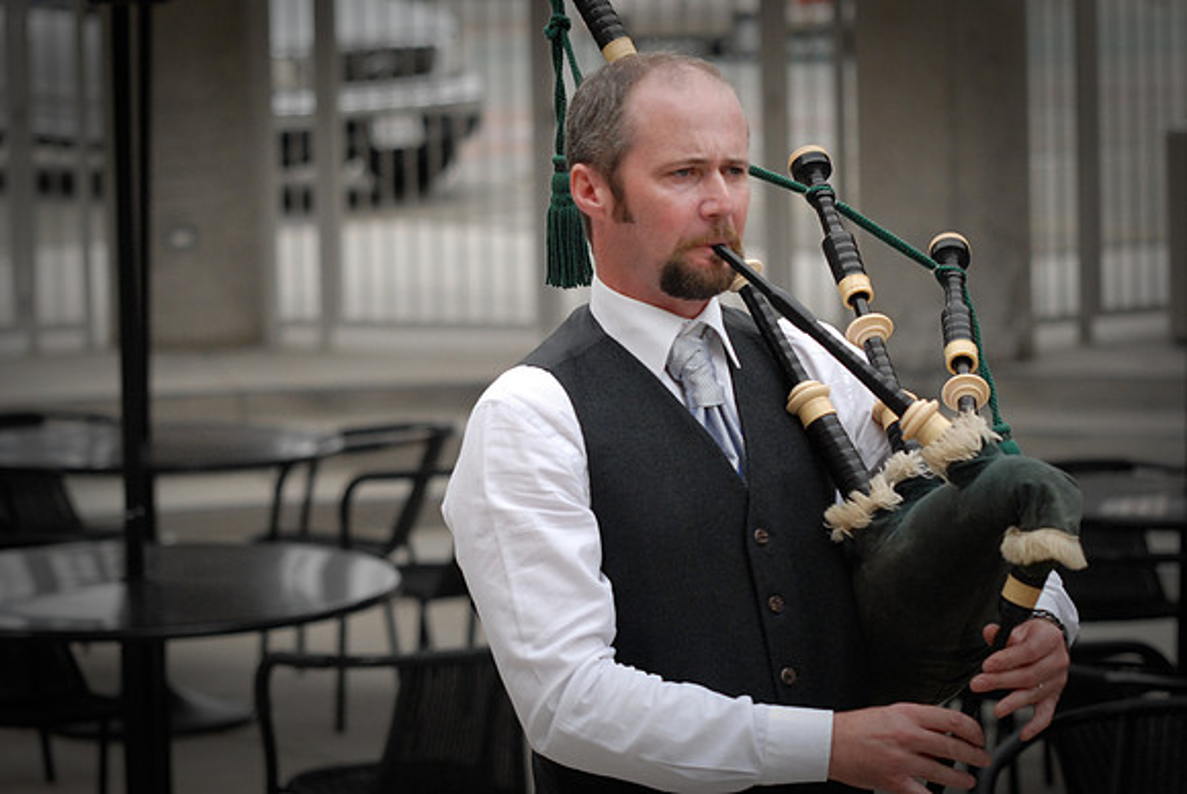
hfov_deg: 19.4
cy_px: 397
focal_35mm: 105
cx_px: 594
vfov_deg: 13.1
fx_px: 3465
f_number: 2.8
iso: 640
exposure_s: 1/5000
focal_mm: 70
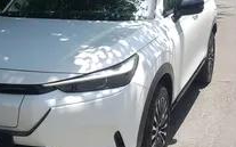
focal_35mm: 60
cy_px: 83
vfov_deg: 21.6
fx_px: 386
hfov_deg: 33.8
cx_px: 86
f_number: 1.7
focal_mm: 4.3
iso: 40
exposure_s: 1/1112
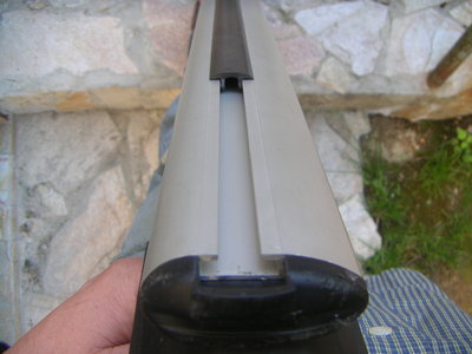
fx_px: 505
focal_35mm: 37
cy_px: 177
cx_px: 236
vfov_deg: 38.7
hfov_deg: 50.1
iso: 64
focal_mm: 4.8
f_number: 2.8
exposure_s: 1/45
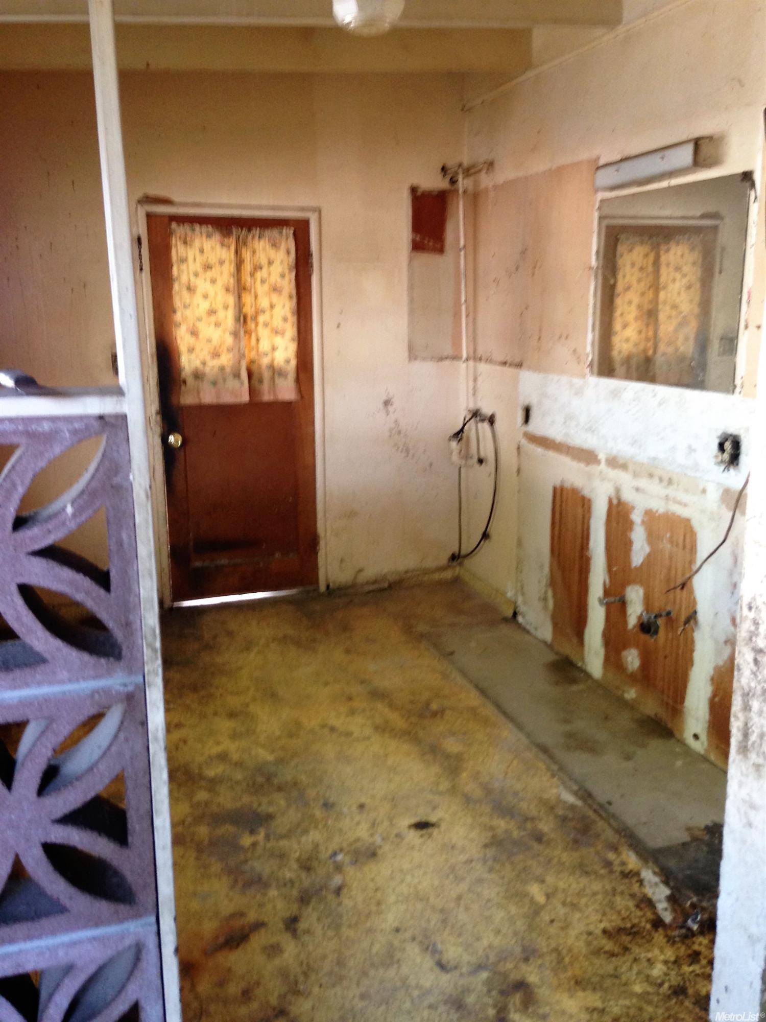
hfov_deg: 42.9
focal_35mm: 33
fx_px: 974
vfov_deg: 55.4
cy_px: 511
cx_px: 383
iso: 125
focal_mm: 4.12
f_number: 2.4
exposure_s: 1/20
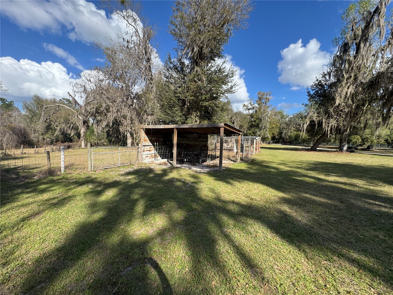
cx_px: 196
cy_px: 148
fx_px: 159
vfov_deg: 85.7
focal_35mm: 14
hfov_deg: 102.1
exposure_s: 1/956
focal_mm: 2.22
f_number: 2.2
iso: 40
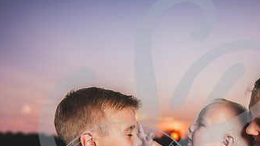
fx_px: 331
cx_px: 164
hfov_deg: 42.6
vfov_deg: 24.1
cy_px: 137
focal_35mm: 48
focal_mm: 26
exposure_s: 1/1000
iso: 200
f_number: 2.8
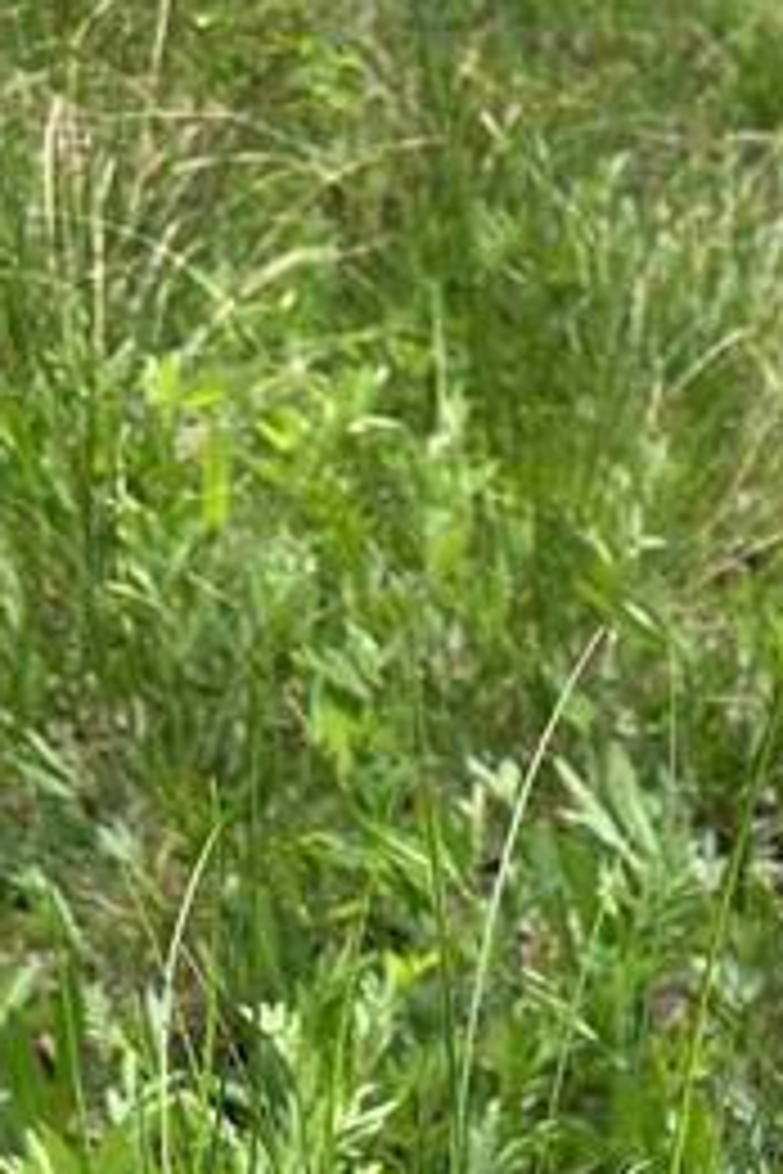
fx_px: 3197
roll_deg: -1.7
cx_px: 1386
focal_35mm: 98
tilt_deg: -37.8
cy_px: 1543
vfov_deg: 19.2
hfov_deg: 12.8
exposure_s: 1/1433
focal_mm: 6.86
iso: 80
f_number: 1.78
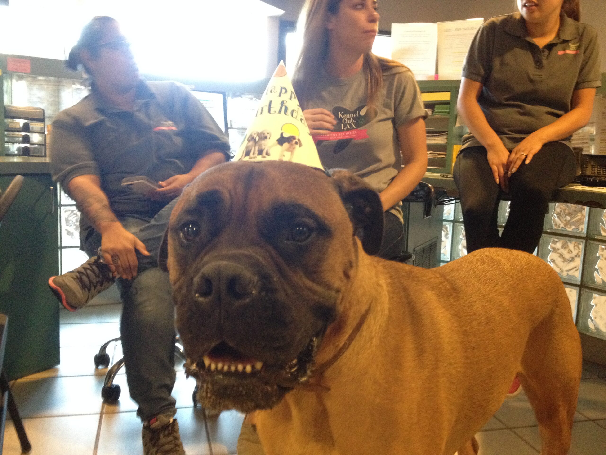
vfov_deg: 40.7
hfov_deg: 52.6
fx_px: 613
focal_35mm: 35
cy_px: 228
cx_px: 303
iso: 400
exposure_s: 1/17
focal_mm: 4.28
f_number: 2.4
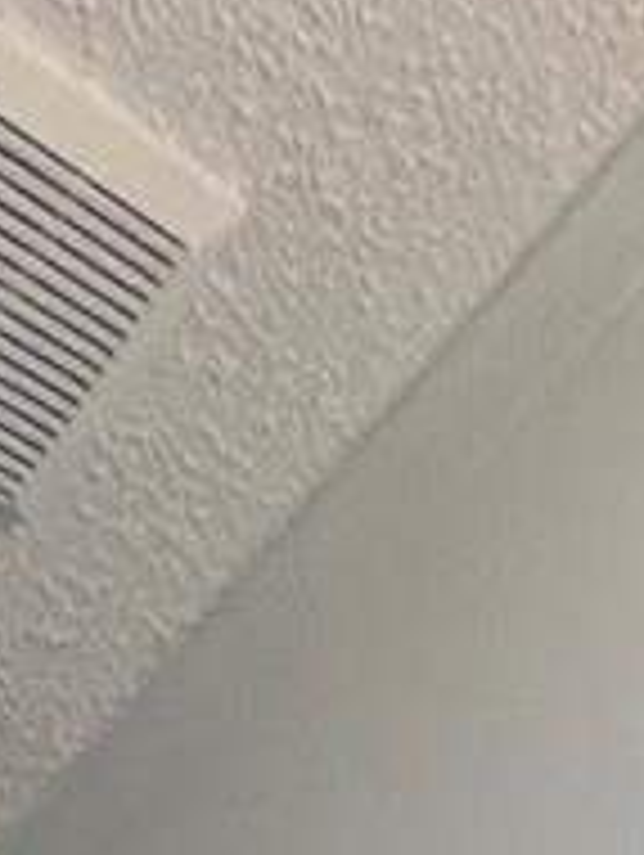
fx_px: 2030
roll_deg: +4.3
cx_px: 1058
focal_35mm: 82
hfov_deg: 16.0
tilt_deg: -11.5
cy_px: 2628
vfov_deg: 11.2
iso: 160
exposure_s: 1/120
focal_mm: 1.57
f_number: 1.8
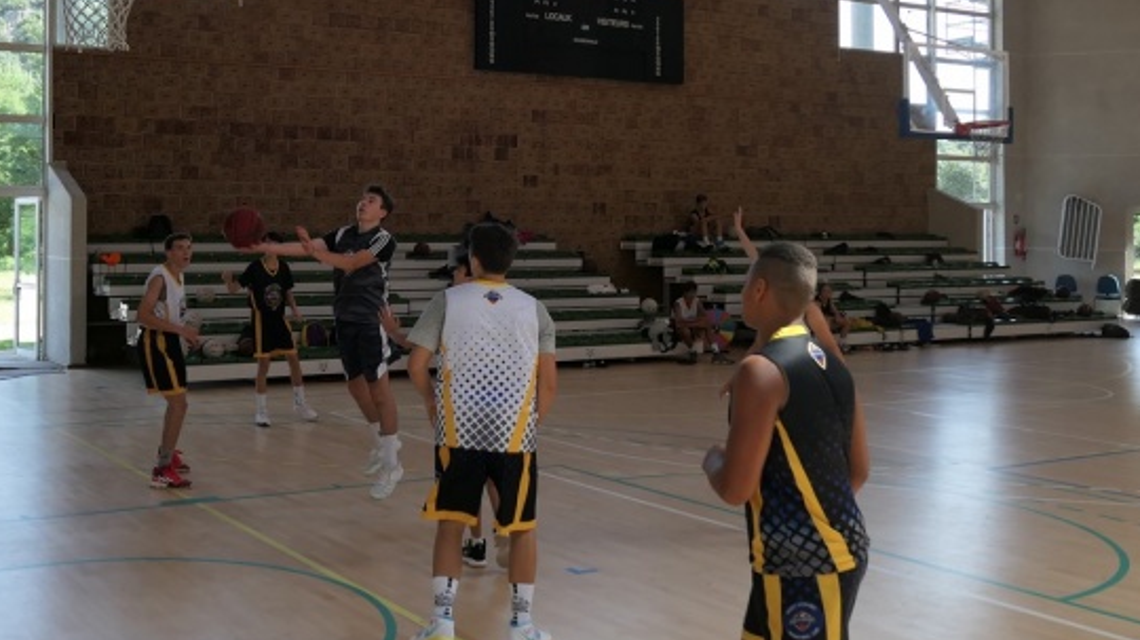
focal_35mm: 42
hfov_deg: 47.8
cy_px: 203
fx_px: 1269
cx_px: 412
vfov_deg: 28.1
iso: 125
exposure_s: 1/250
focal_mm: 8.8
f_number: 2.8
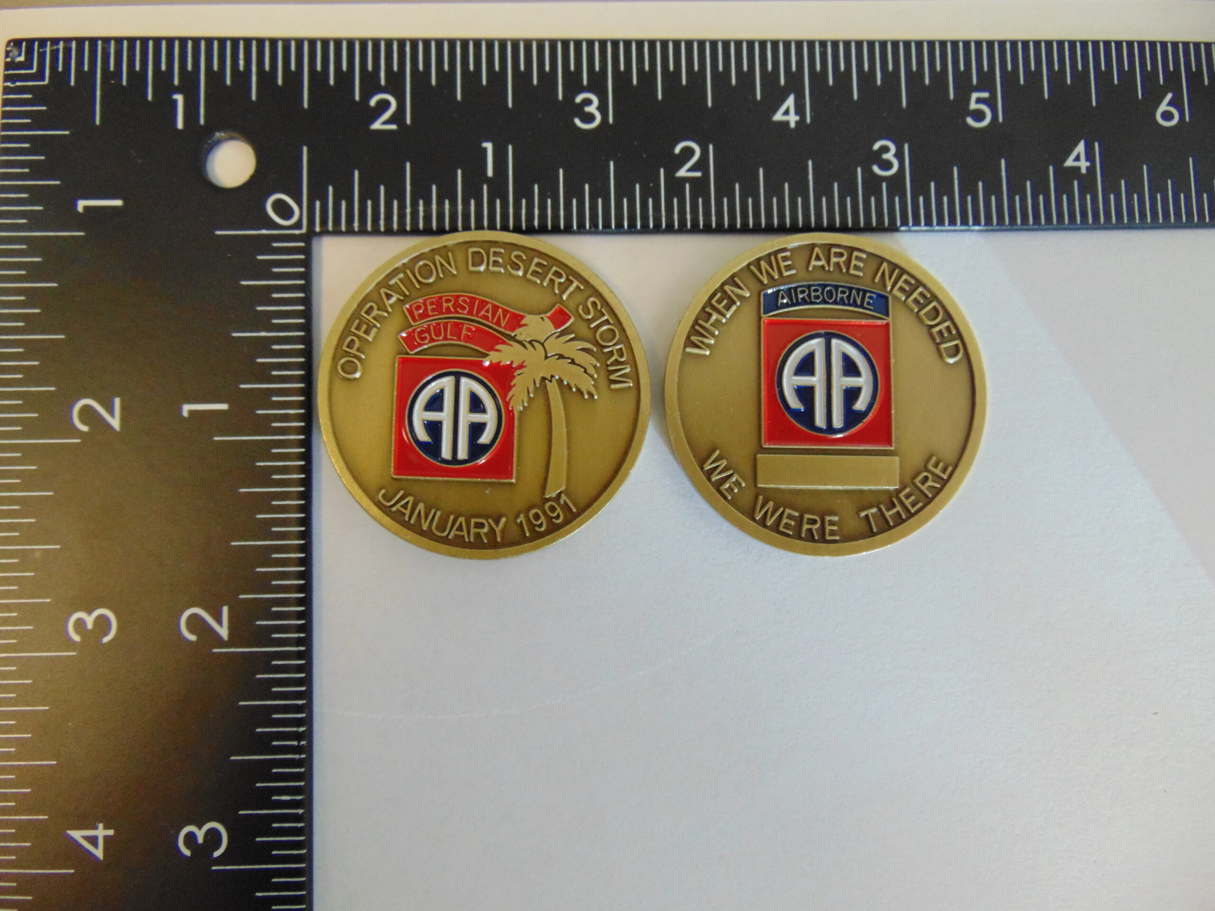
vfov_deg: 54.9
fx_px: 877
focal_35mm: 25
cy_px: 456
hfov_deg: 69.4
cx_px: 608
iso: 320
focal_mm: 4.5
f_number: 3
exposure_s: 1/30
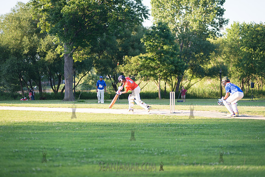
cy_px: 88
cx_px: 132
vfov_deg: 9.5
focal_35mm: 145
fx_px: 1068
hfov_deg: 14.2
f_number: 2.8
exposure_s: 1/1000
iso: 400
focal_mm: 145
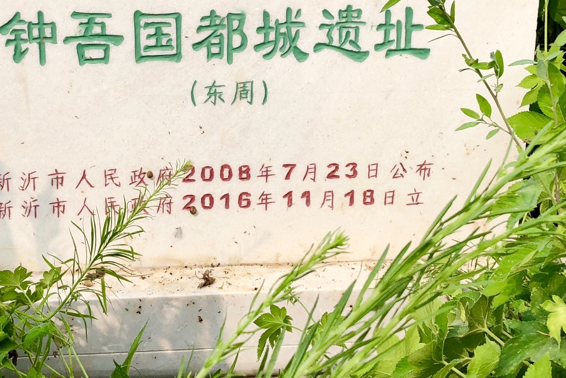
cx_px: 237
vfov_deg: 23.4
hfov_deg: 35.0
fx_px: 896
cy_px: 68
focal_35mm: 57
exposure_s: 1/1779
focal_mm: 4
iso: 20
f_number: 1.8
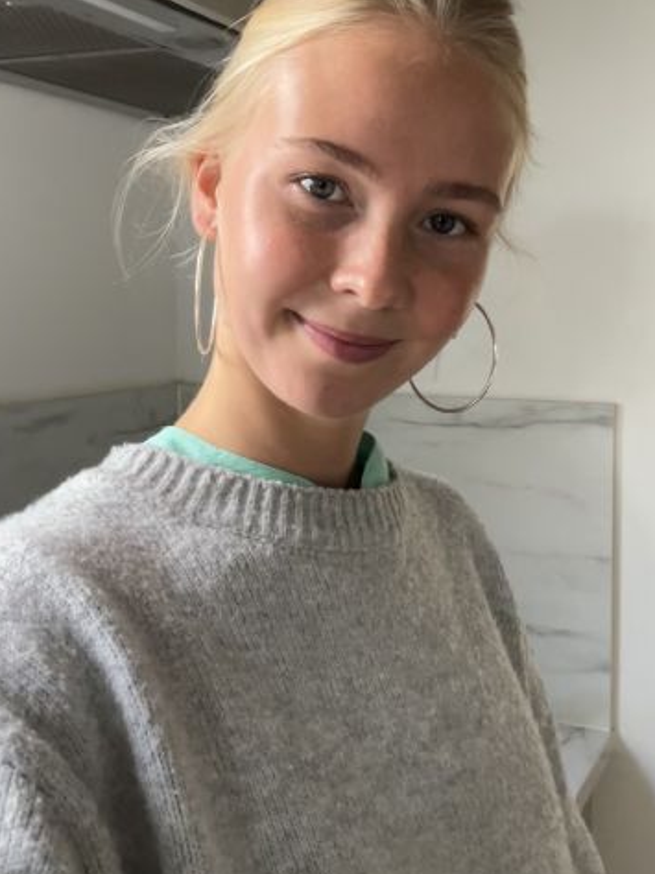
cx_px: 336
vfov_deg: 48.8
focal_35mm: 38
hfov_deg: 37.7
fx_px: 960
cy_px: 361
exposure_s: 1/60
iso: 125
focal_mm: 2.69
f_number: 1.9
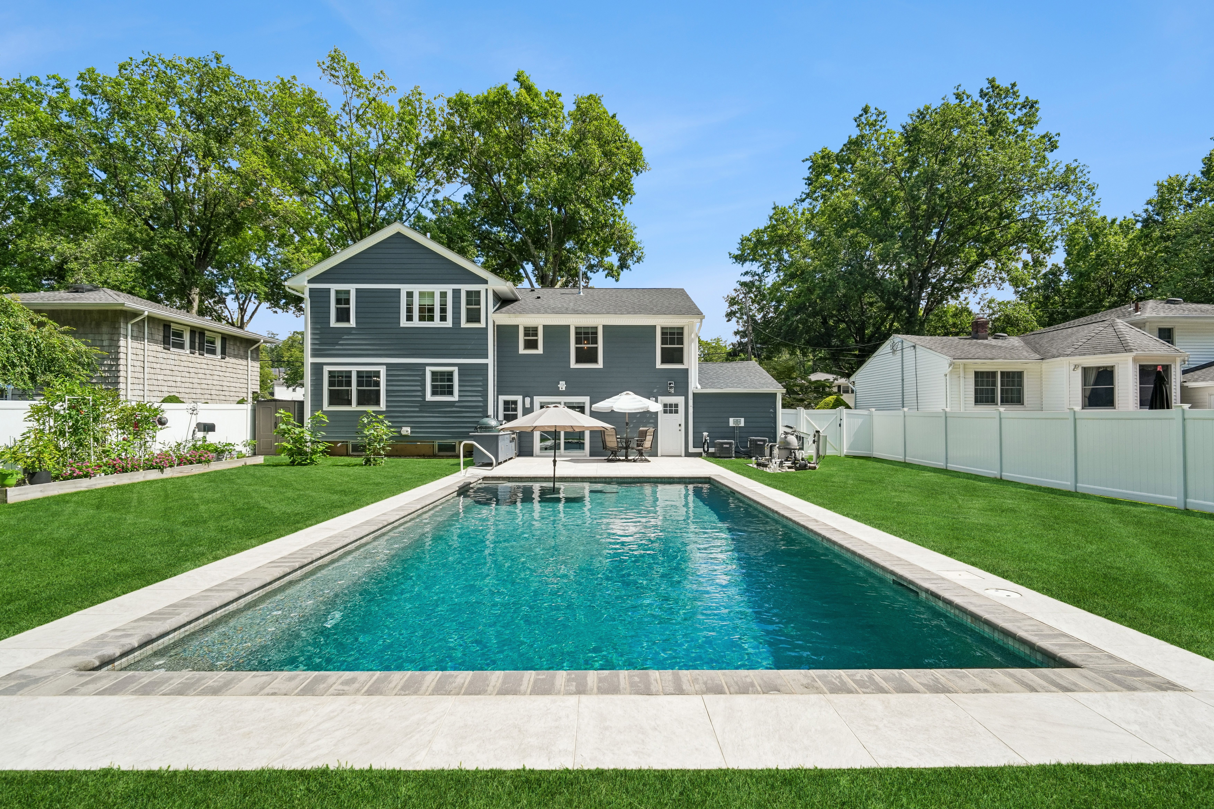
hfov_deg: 96.7
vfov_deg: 73.7
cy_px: 404
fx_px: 540
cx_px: 607
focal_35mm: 16
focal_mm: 16
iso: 400
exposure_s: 1/640
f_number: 8
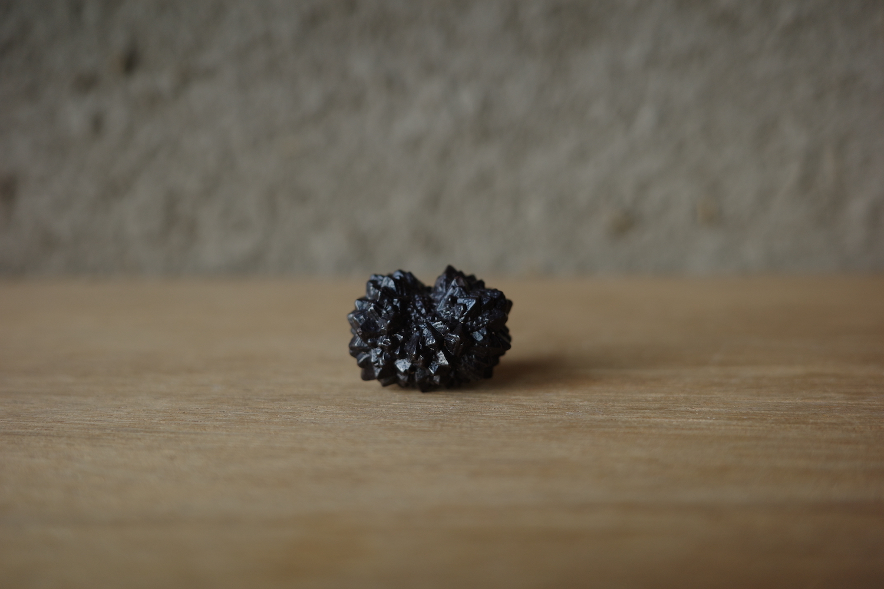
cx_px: 442
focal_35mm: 40
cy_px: 294
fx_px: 982
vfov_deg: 33.4
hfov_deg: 48.5
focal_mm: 26
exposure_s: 1/125
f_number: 2.8
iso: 200
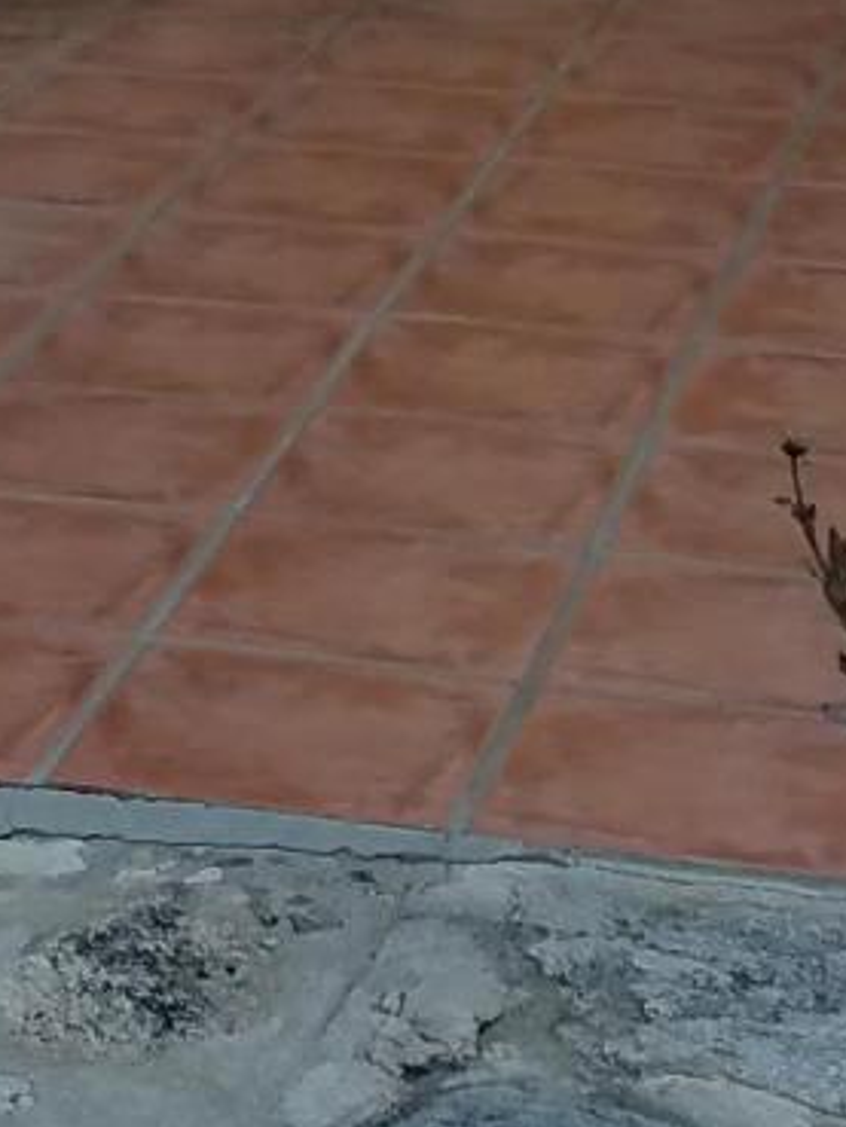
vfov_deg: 13.5
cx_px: 76
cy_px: -351
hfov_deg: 10.5
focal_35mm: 141
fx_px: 4592
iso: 50
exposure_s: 1/391
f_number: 1.7
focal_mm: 4.2
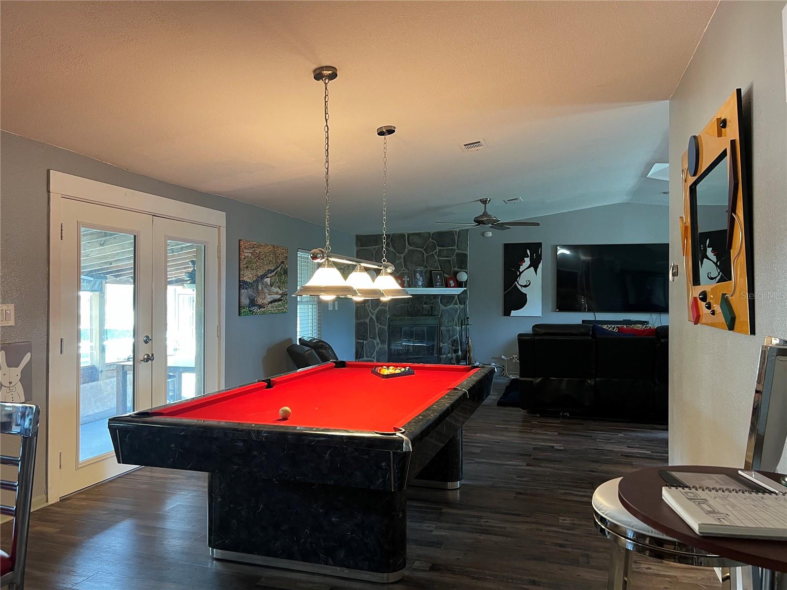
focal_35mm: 26
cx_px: 394
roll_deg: -0.3
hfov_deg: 67.3
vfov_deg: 53.1
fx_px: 591
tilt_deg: -1.1
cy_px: 295
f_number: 1.5
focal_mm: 5.7
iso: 200
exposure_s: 1/60
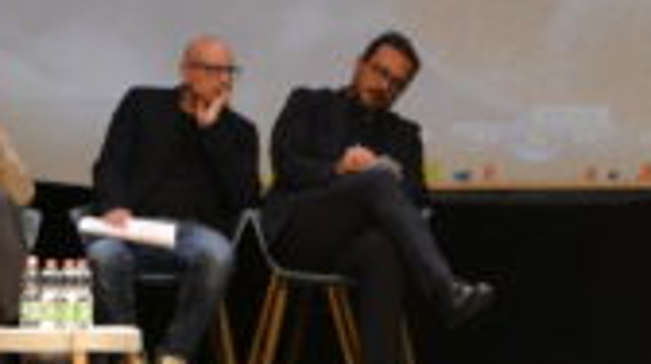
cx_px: 329
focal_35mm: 360
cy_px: 184
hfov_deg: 6.0
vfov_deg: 3.4
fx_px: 6206
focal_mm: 48
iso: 640
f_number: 4.8
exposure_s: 1/15
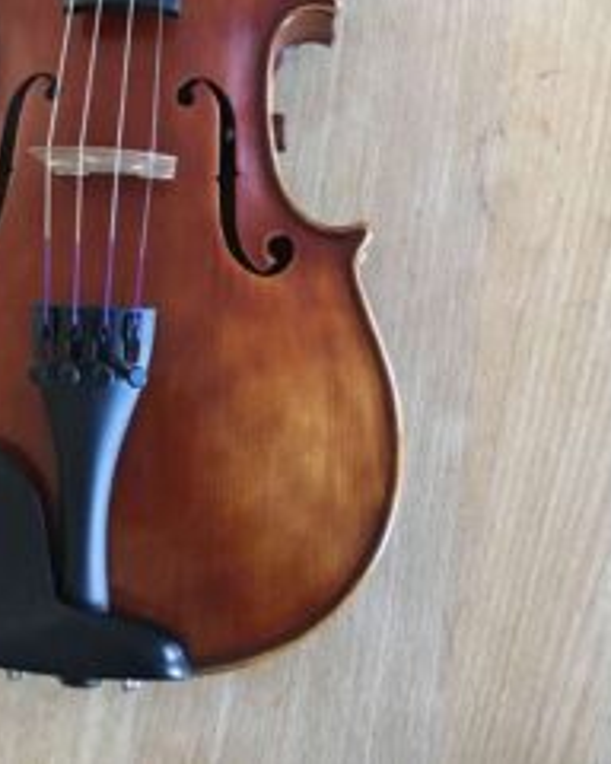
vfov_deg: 31.9
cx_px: 150
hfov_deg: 27.2
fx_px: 1243
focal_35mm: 55
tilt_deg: -66.6
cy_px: 24
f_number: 2.2
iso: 200
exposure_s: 1/25
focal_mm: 4.15
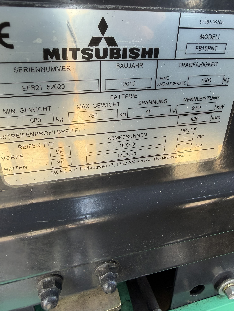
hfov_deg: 56.8
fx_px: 216
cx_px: 117
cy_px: 156
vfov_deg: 71.6
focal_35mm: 24
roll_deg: -2.8
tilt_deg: -32.4
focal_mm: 2.22
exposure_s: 1/121
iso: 100
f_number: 2.2
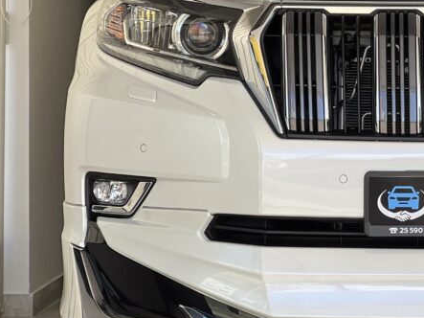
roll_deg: -0.4
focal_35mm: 178
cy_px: 99
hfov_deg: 10.9
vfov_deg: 8.3
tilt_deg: -2.1
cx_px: 480
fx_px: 2180
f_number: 2.8
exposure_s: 1/121
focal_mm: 9
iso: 32
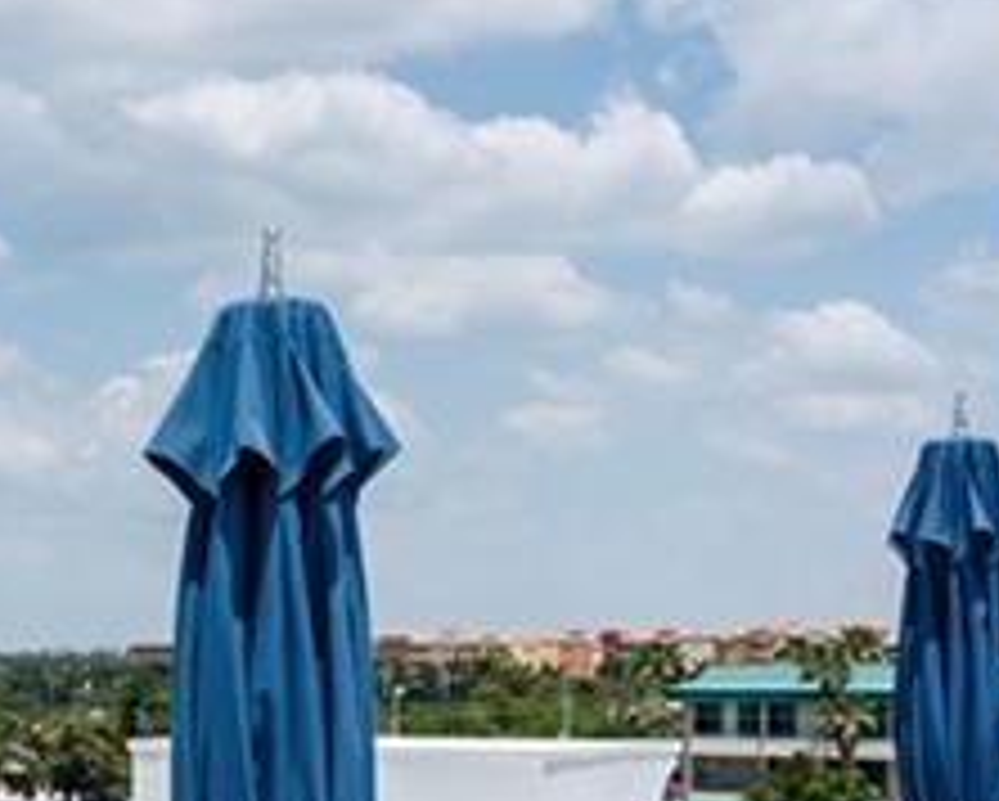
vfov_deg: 18.1
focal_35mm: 84
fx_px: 2490
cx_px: -234
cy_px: 628
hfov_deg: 21.0
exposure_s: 1/800
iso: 200
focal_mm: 13
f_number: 9
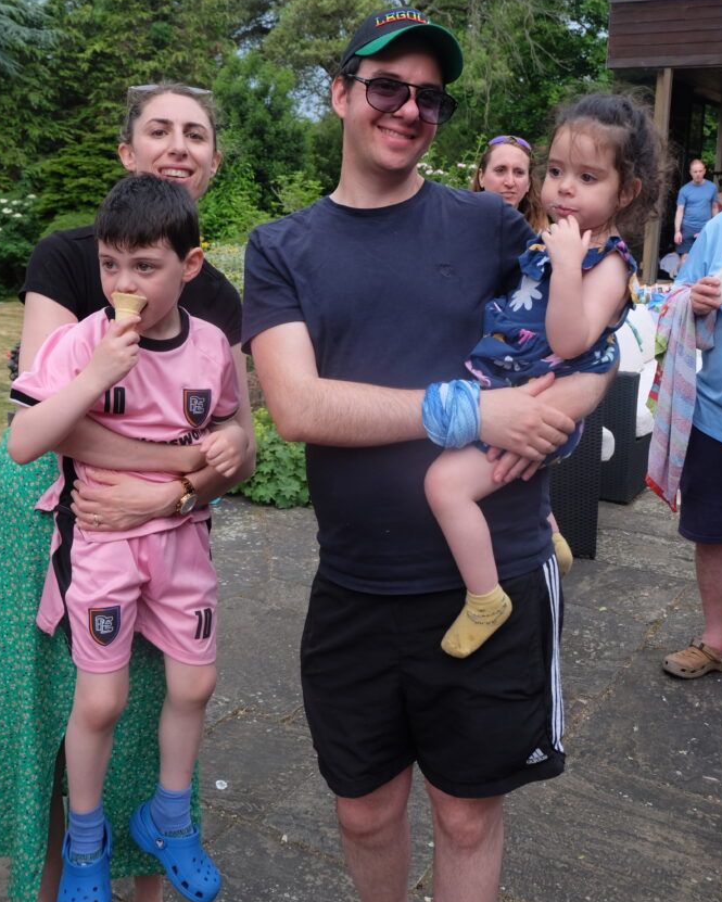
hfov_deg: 40.1
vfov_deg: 48.9
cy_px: 372
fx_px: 988
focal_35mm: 37
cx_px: 361
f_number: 5
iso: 400
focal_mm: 21.1
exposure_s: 1/140
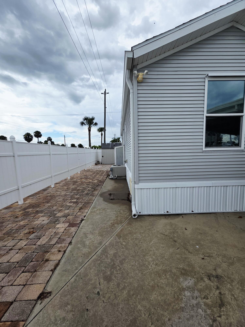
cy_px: 164
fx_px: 123
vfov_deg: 106.2
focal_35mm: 13
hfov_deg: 89.9
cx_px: 122
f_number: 1.9
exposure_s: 1/1667
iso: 40
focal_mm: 2.2
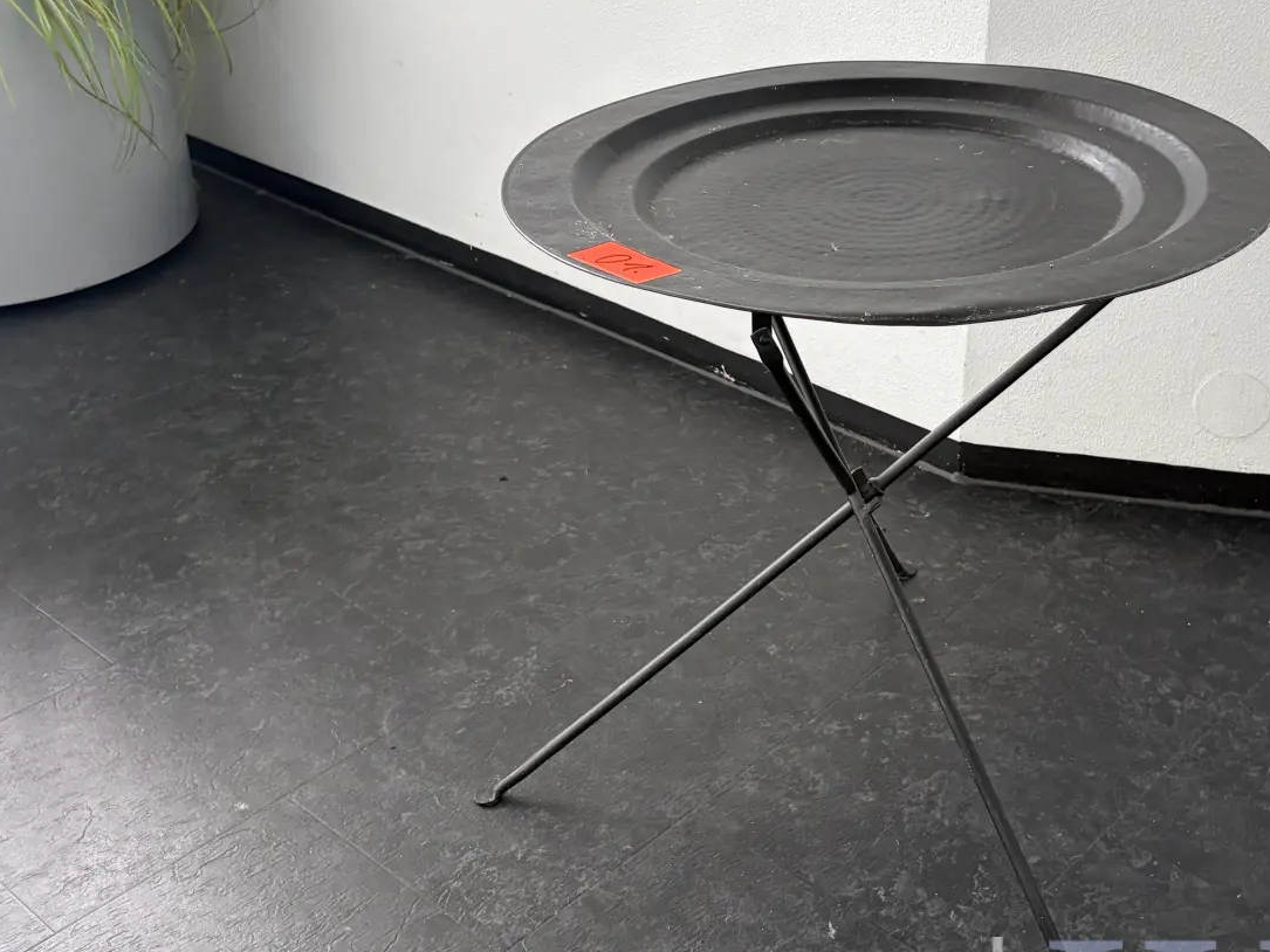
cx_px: 806
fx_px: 1688
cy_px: 437
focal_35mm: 46
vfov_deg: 31.5
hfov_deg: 40.9
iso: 100
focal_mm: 5.96
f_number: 1.6
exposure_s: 1/121
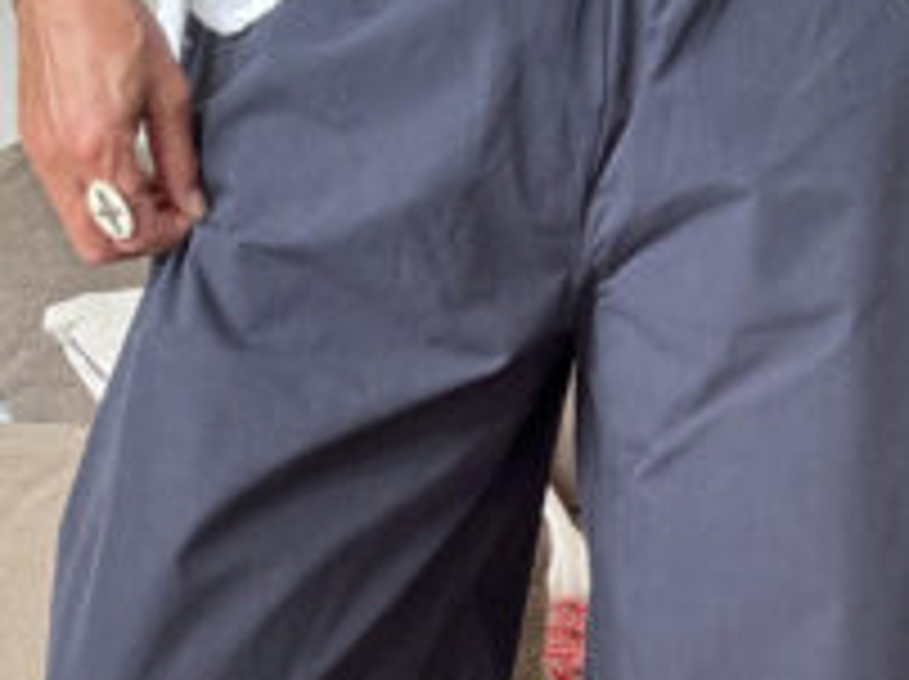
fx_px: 1810
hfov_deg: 28.0
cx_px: 626
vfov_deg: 21.0
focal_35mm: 69
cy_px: 531
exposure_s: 1/60
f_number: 1.9
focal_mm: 2.69
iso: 200
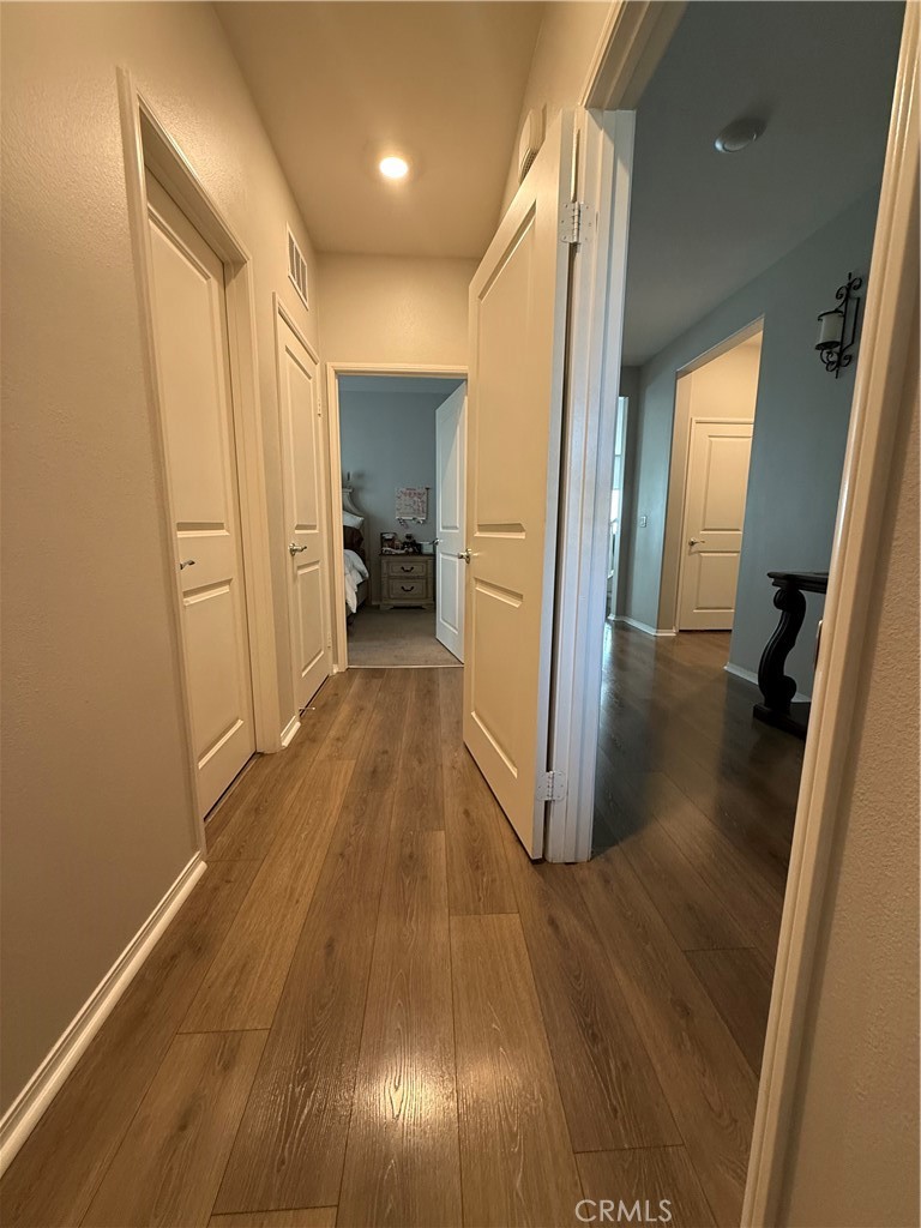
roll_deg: -1.2
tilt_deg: -9.6
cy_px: 614
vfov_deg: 102.1
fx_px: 497
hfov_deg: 85.7
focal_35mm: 14
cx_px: 460
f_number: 2.2
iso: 250
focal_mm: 2.22
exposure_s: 1/60
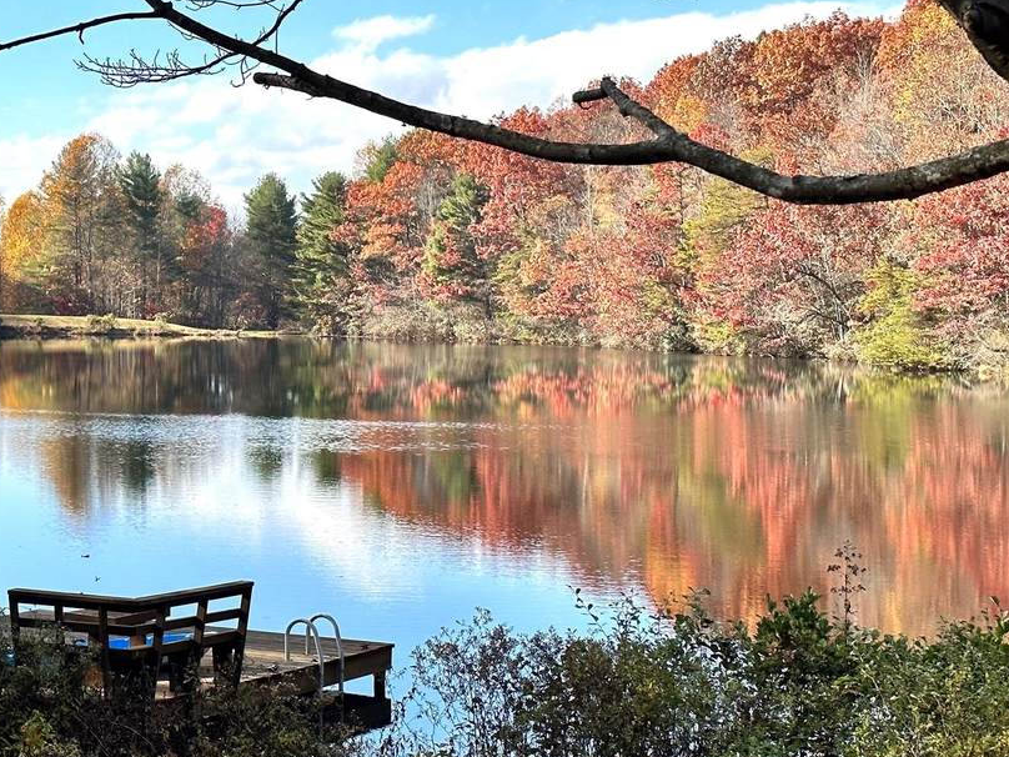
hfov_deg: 25.3
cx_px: 241
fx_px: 2215
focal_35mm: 76
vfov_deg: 19.4
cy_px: 346
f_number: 1.78
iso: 64
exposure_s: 1/2252
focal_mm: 6.86
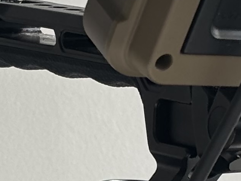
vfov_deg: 4.4
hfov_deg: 6.0
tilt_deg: -10.2
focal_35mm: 333
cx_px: 91
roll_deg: -1.5
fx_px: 2317
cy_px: 317
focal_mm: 5.96
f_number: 1.6
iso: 32
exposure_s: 1/425
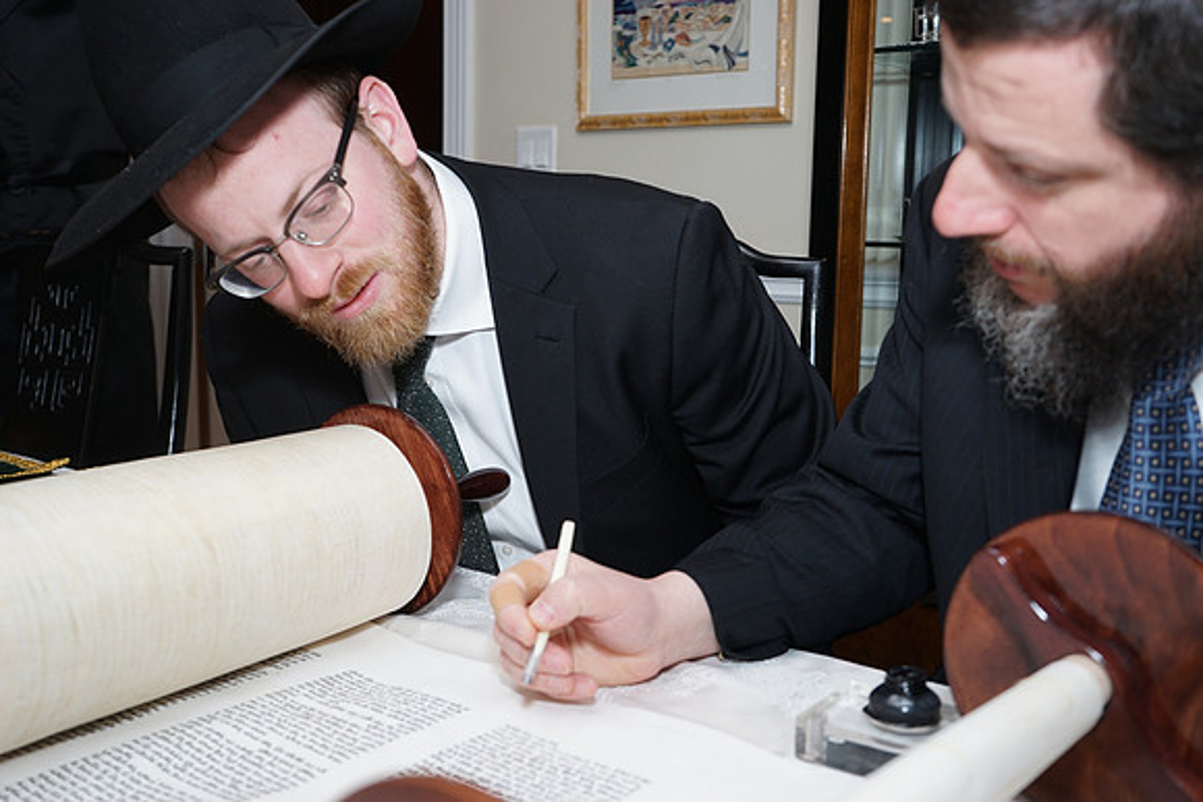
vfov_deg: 36.9
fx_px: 1203
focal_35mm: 36
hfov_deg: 53.1
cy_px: 401
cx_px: 602
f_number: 5.6
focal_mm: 36
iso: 400
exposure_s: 1/100
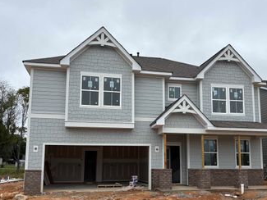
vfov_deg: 35.8
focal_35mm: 40
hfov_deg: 46.6
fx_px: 309
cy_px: 123
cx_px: 158
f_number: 1.6
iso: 50
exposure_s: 1/4608
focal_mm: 5.96
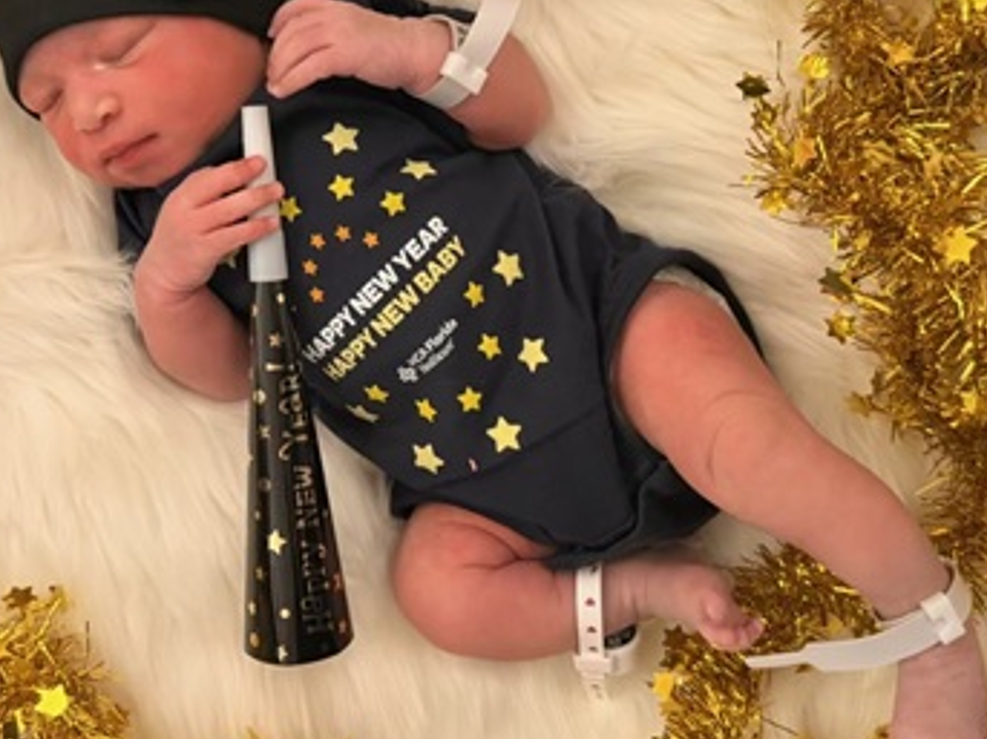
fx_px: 1197
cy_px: 299
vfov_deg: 34.2
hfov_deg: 44.6
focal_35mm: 42
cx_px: 406
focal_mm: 6.76
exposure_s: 1/60
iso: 500
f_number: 1.78
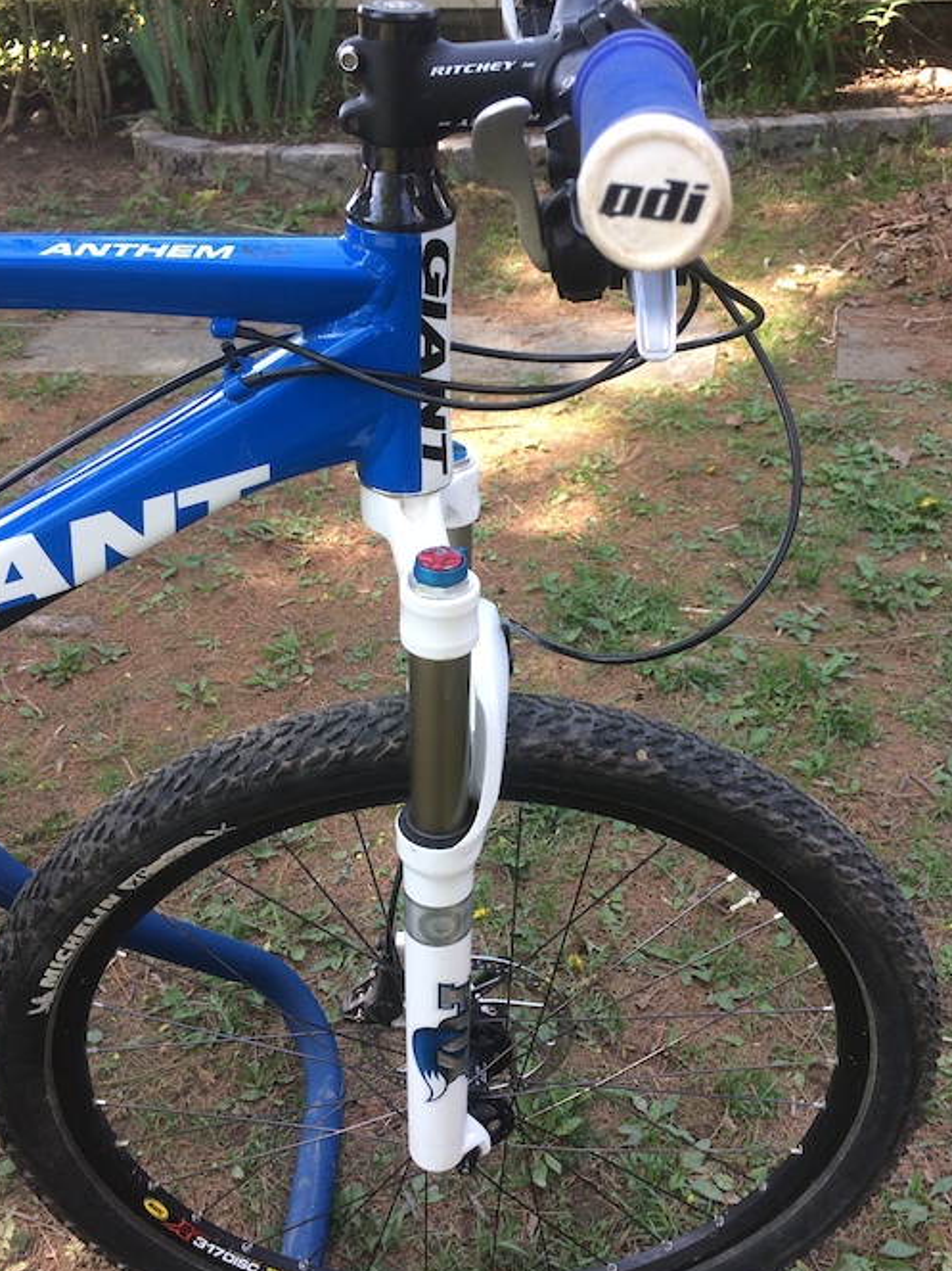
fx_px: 1284
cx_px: 521
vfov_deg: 52.6
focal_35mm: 35
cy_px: 638
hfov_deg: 40.6
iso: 32
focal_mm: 4.15
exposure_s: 1/120
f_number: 2.2
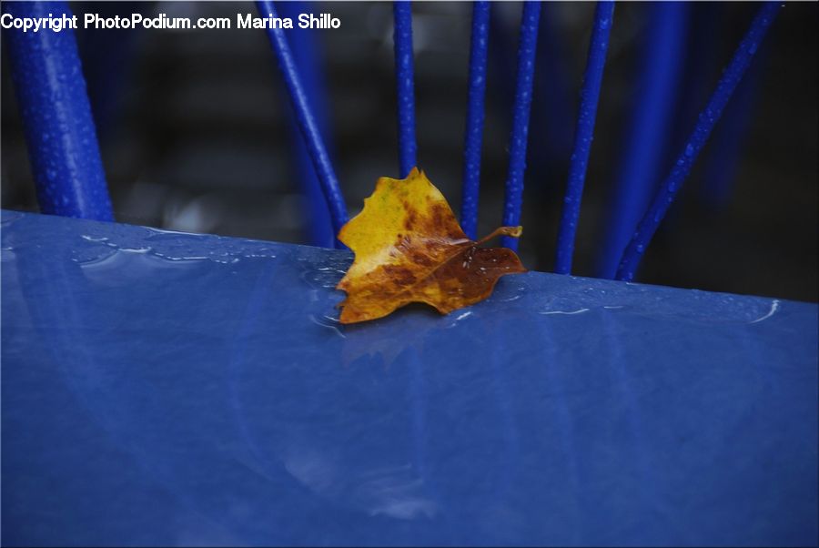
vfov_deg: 4.6
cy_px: 274
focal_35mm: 300
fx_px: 6831
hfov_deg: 6.9
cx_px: 410
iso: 100
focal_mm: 200
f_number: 5.6
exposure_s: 1/20
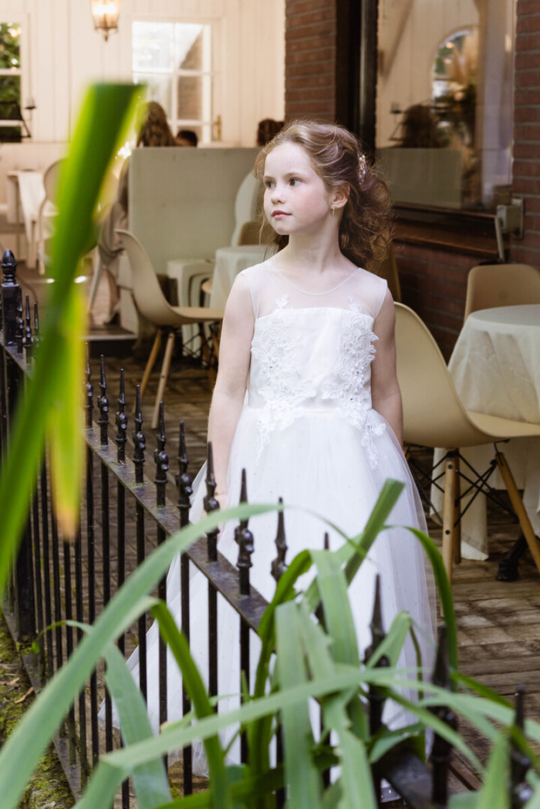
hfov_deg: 19.5
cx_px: 270
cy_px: 404
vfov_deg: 28.8
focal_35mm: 70
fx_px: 1575
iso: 2500
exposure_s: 1/160
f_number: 7.1
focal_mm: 70
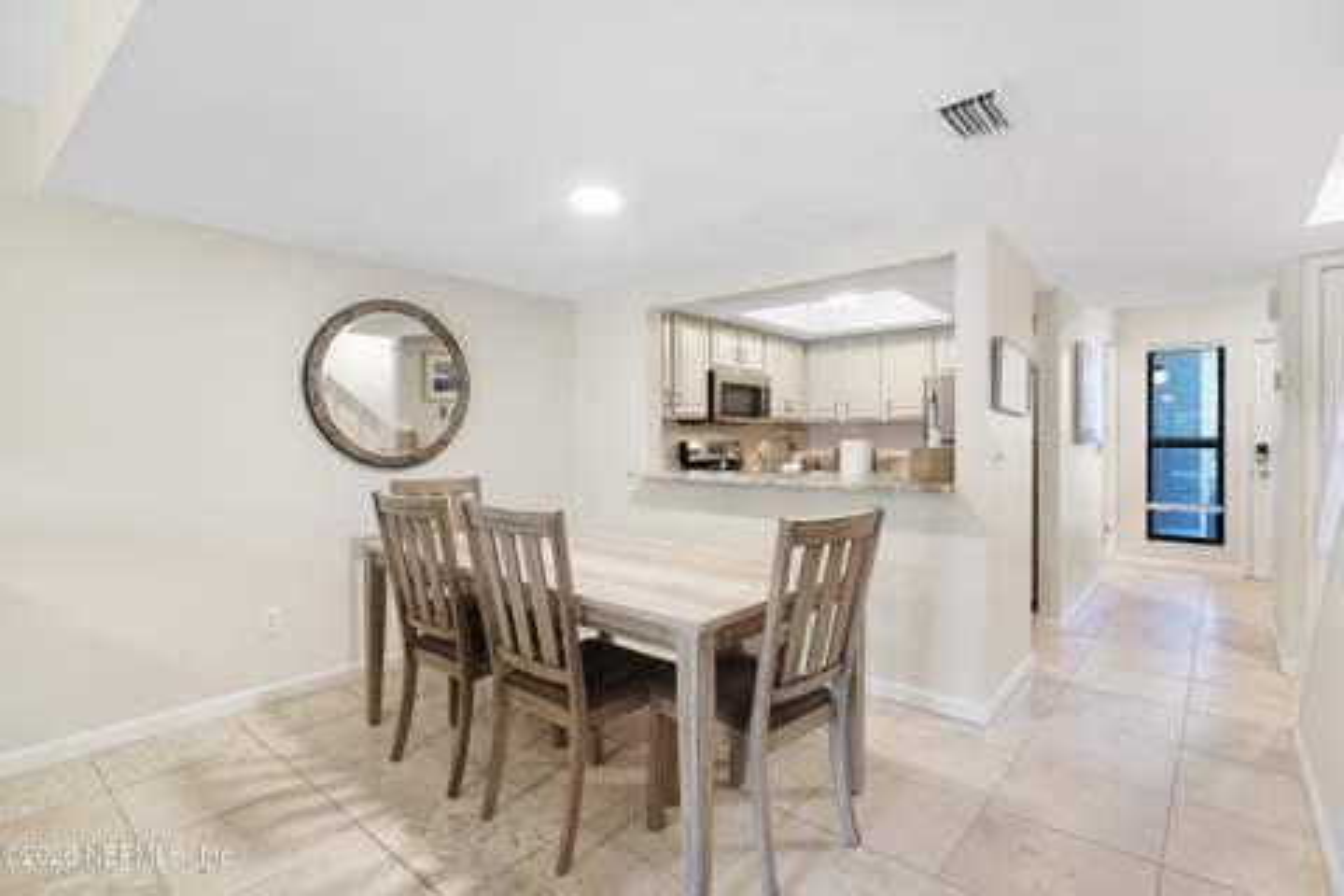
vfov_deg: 70.4
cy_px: 448
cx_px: 672
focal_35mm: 17
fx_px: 635
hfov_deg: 93.3
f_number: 8
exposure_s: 1/3
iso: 800
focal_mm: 17
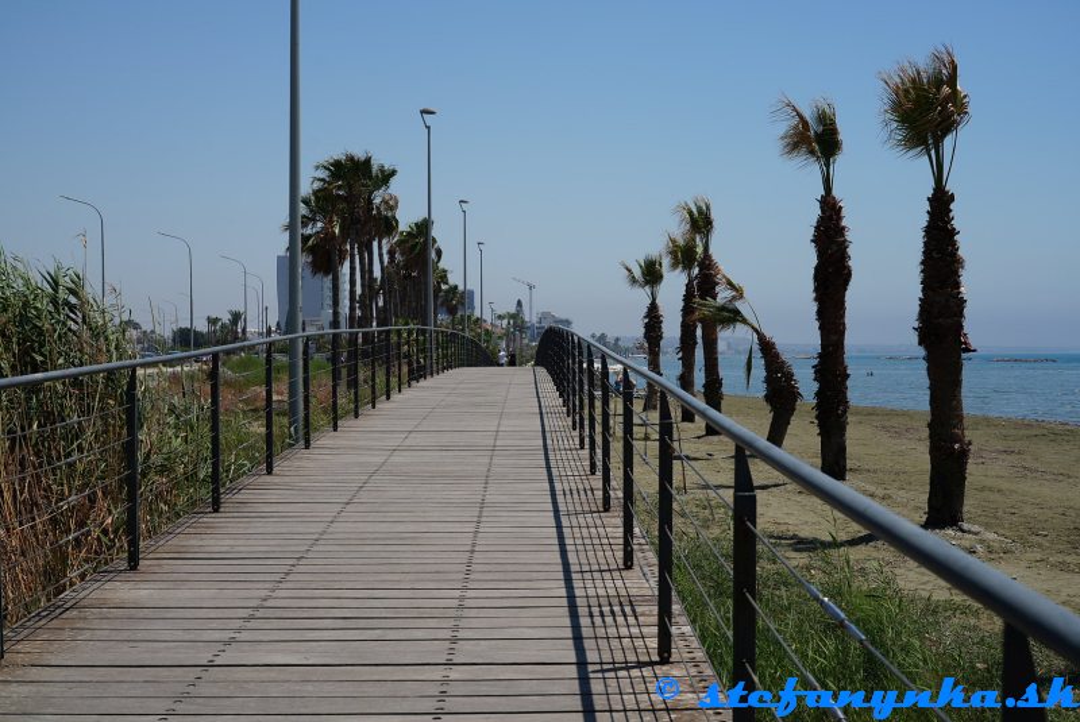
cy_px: 361
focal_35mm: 43
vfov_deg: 31.3
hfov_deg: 45.4
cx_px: 540
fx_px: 1291
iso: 100
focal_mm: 43
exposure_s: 1/250
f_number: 9
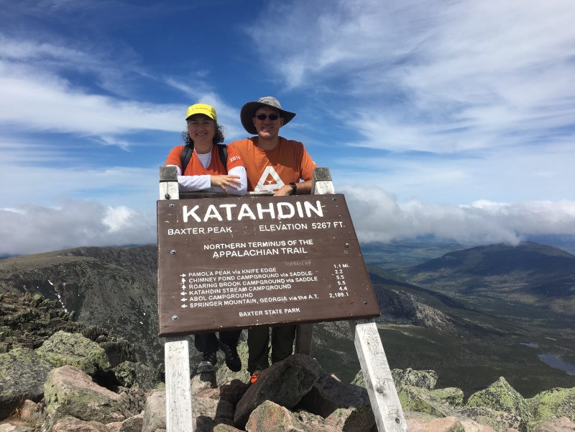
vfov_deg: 48.2
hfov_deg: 61.7
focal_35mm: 29
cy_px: 216
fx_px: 482
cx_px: 288
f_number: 2.2
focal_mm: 4.15
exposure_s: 1/2849
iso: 25
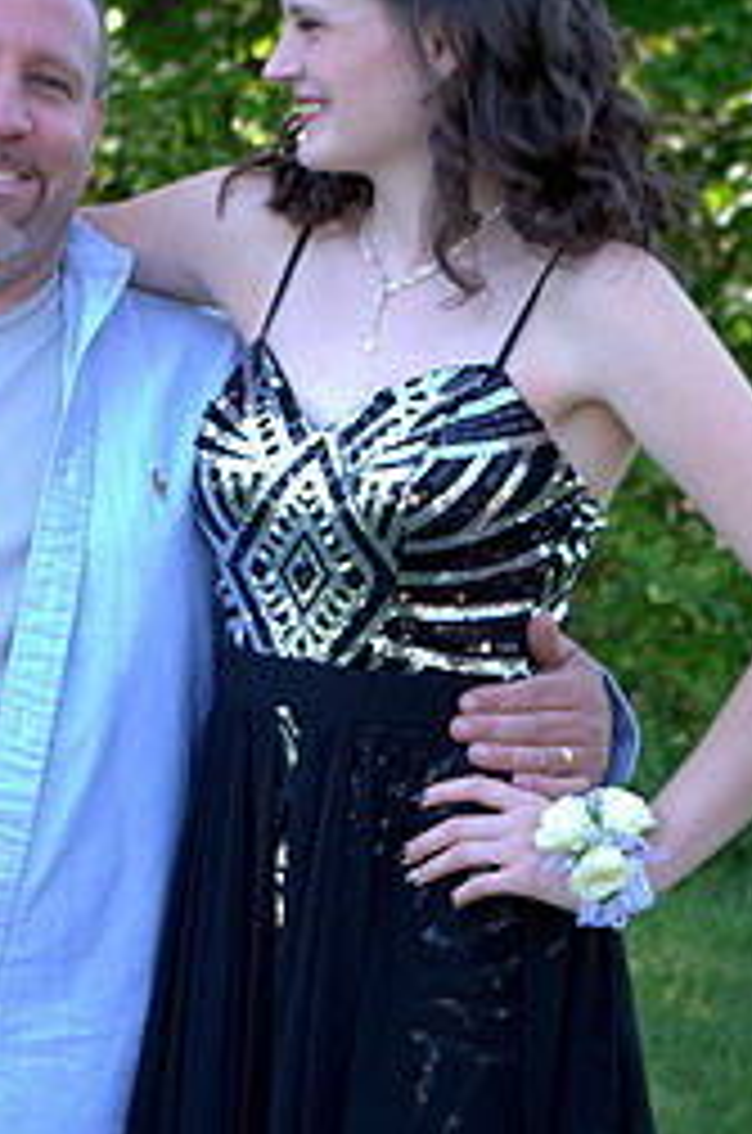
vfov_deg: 15.3
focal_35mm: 134
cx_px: 162
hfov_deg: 10.2
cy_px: 644
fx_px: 4216
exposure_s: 1/25
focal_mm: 50
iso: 100
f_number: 5.6
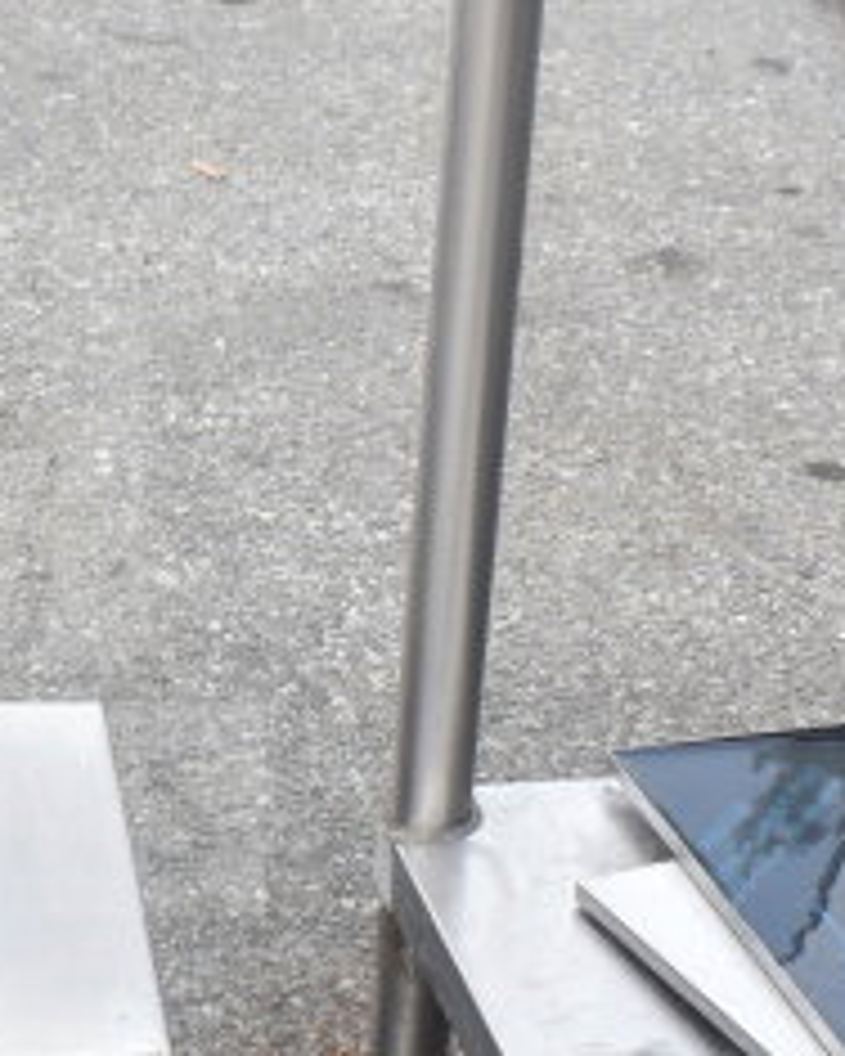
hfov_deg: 11.9
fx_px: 3933
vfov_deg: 15.3
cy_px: 559
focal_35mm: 126
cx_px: -243
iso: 200
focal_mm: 23
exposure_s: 1/200
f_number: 7.1
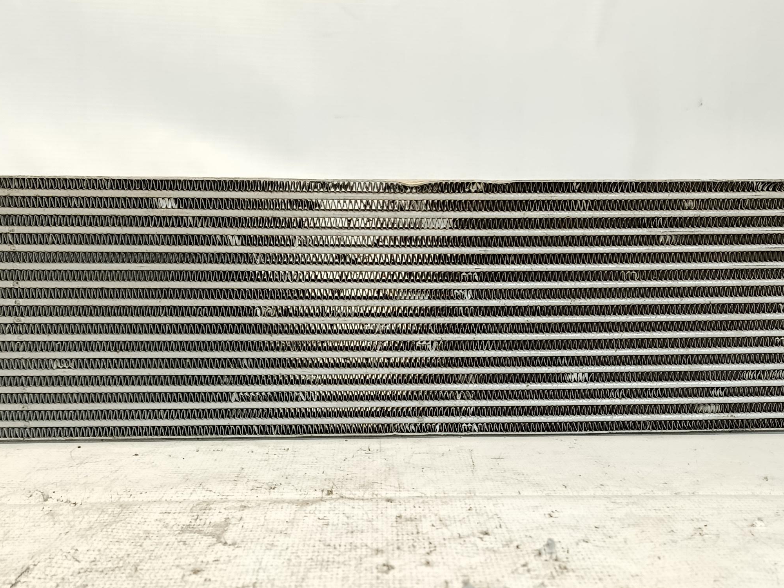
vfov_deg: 29.9
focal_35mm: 48
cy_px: 428
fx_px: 1087
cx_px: 428
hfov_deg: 39.6
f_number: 1.7
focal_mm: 5.24
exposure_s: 1/120
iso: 547
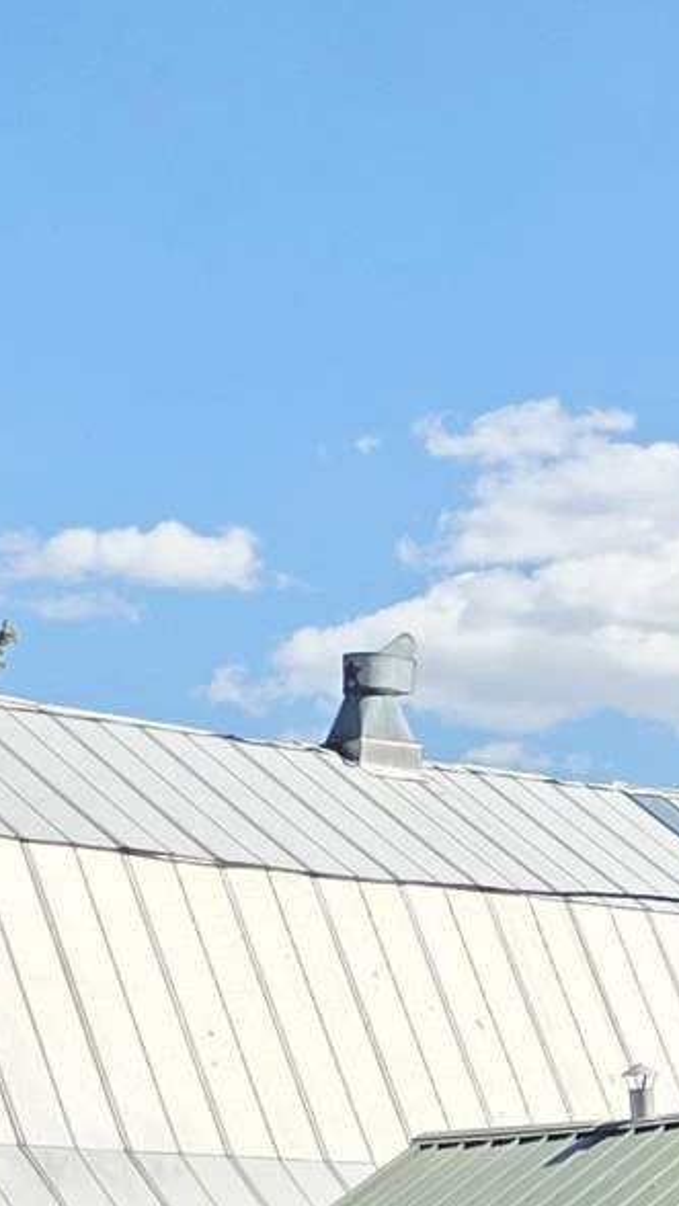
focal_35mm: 131
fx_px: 4191
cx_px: 1688
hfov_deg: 8.4
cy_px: 1079
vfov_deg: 16.2
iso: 64
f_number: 1.7
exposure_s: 1/10000
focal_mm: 6.3
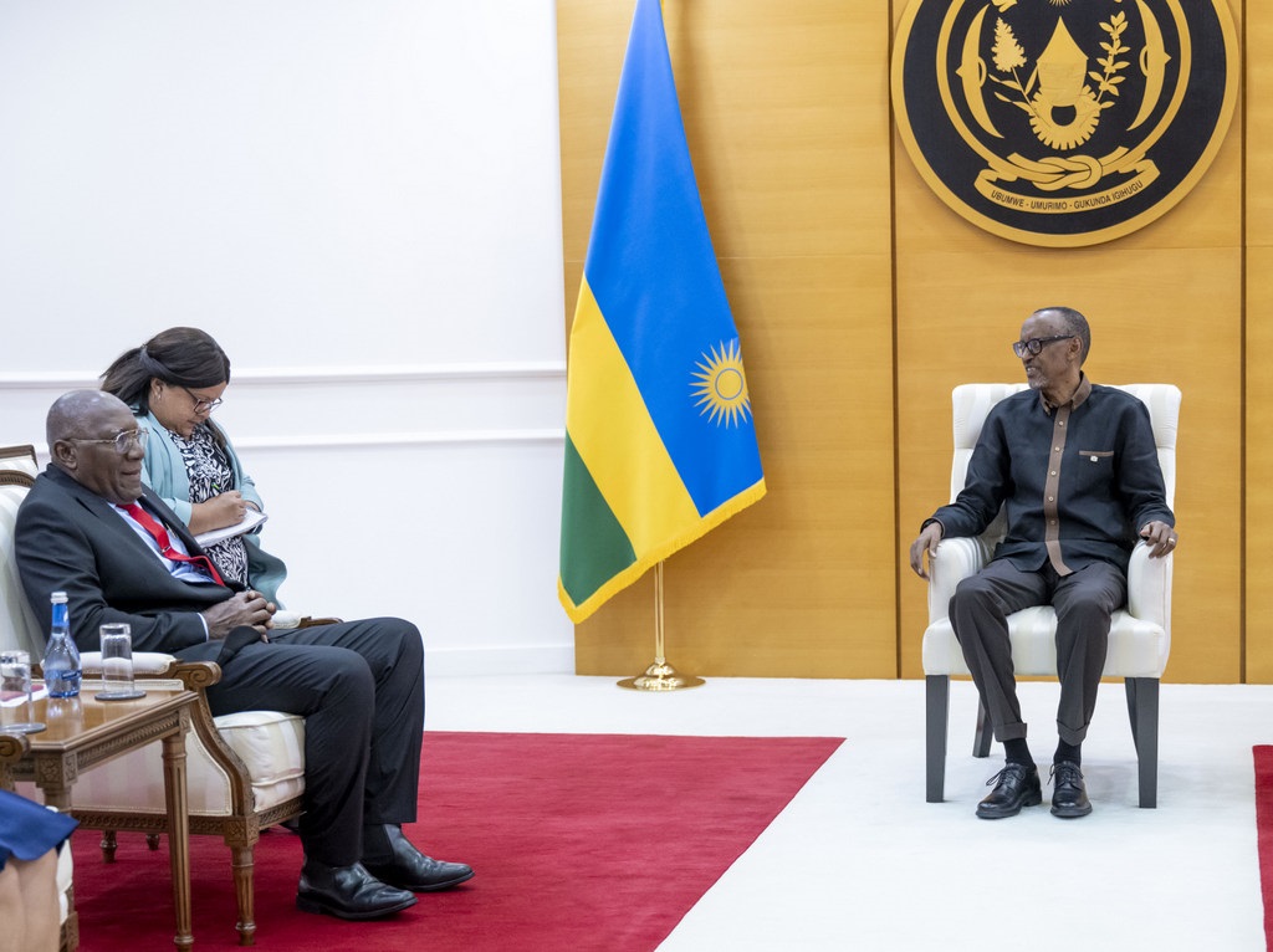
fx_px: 2191
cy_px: 546
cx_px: 806
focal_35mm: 60
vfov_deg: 24.5
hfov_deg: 32.2
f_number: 3.2
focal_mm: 48
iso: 2500
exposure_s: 1/200
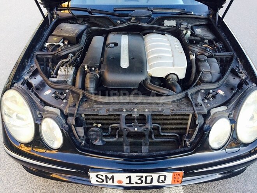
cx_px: 128
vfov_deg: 48.2
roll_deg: -0.8
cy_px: 96
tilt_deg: -36.8
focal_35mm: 29
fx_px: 215
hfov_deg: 61.7
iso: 32
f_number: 2.2
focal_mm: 4.15
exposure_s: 1/33
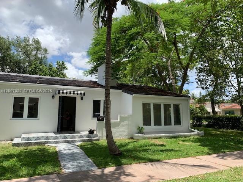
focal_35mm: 26
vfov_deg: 53.1
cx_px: 122
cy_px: 91
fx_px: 183
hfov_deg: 67.3
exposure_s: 1/1689
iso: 25
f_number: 1.8
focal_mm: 4.25
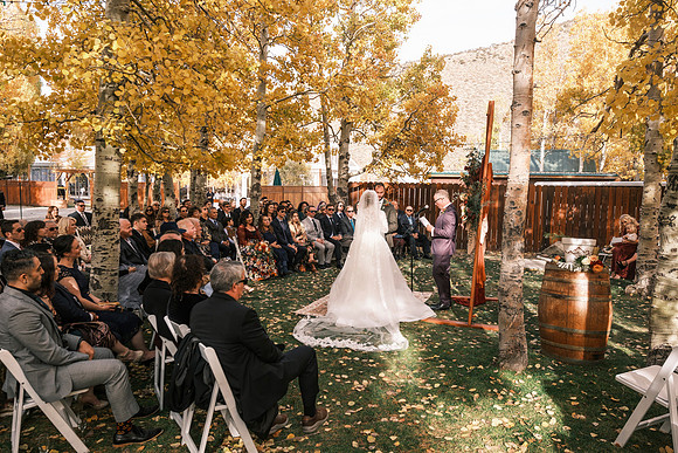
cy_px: 226
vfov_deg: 48.0
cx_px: 339
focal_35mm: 27
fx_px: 509
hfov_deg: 67.4
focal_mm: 18
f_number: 4
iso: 160
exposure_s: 1/250
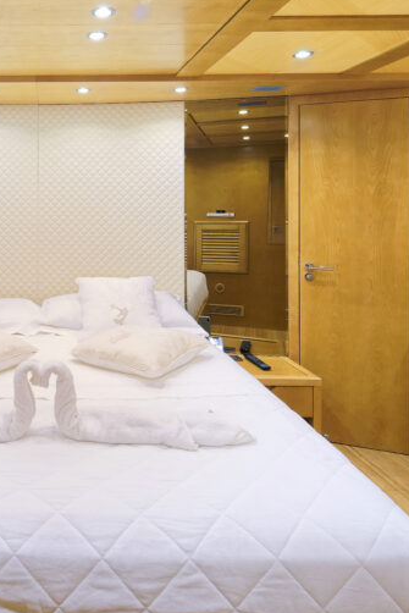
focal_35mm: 26
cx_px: 40
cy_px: 304
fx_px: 443
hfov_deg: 45.0
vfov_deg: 69.4
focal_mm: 17
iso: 1250
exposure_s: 1/6
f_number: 9
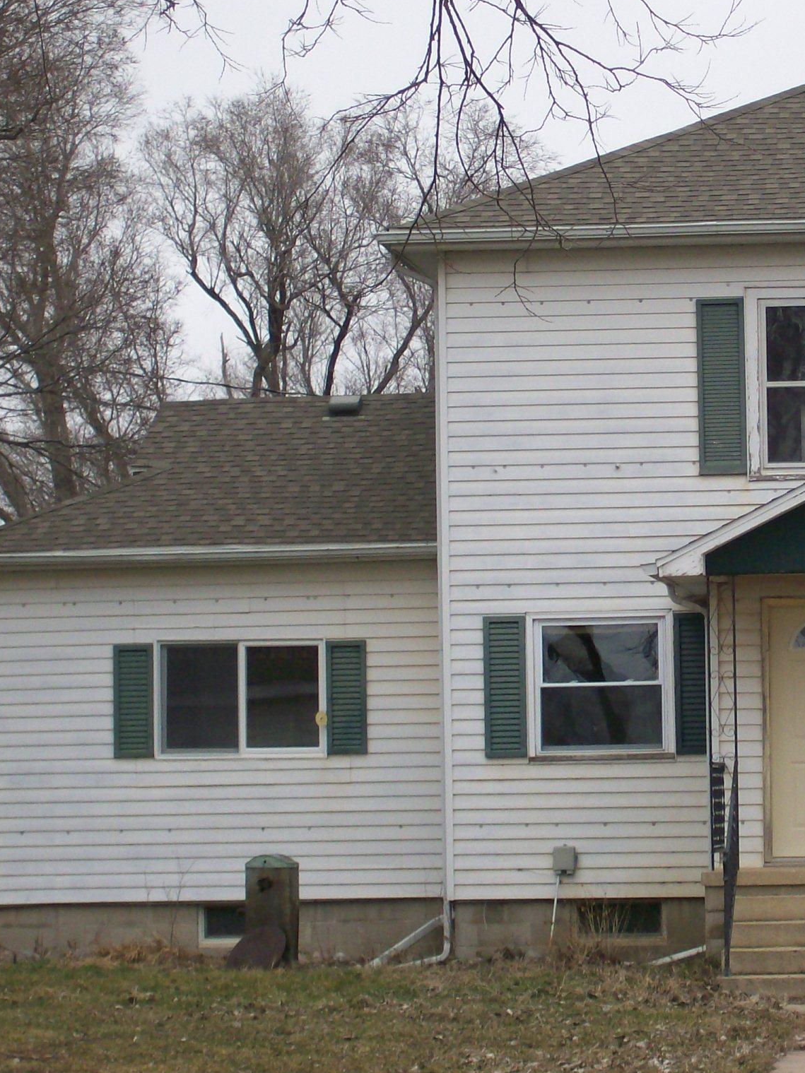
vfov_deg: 14.9
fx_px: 4093
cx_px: 731
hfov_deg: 11.2
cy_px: 514
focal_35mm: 132
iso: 80
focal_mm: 14.3
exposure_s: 1/245
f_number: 4.3
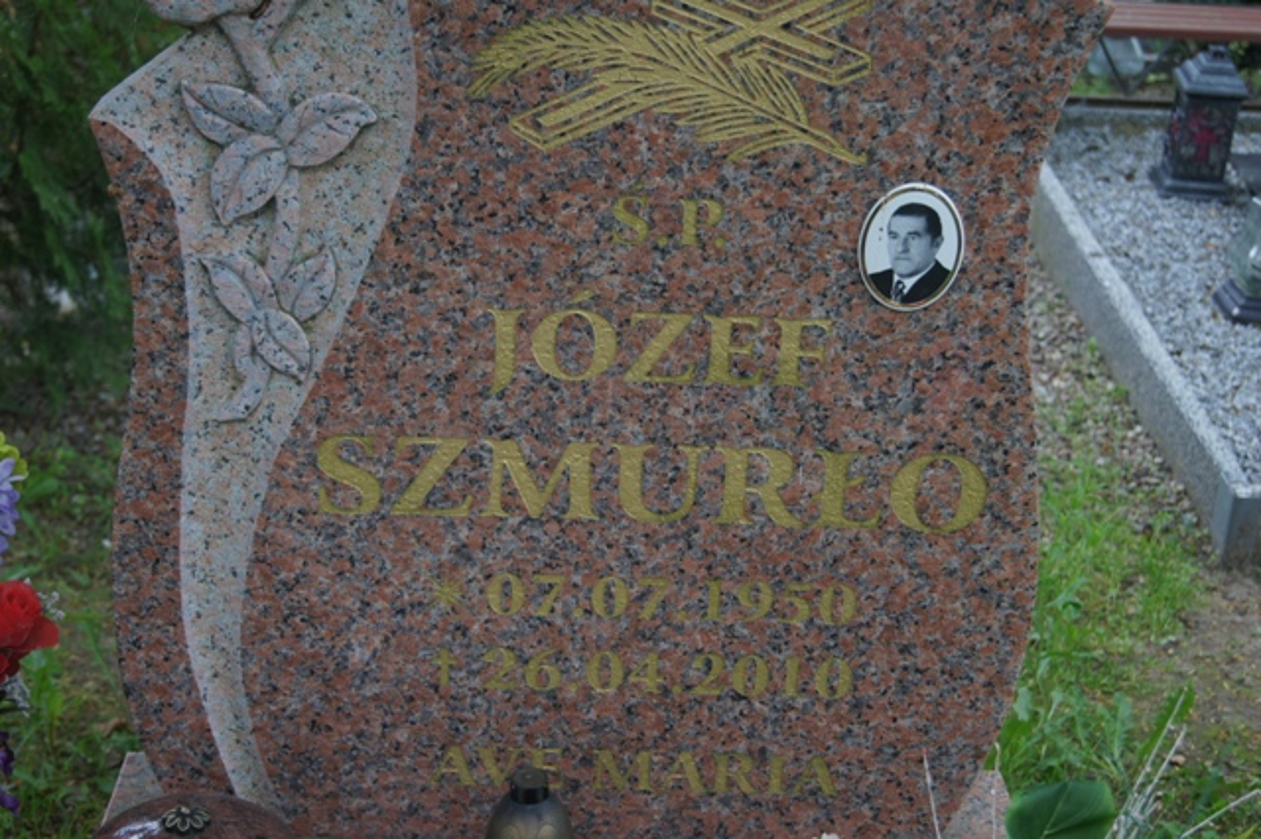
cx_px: 630
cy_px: 420
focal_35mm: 52
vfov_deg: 25.7
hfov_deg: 37.9
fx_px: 1838
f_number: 5
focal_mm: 35
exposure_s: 1/60
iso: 250
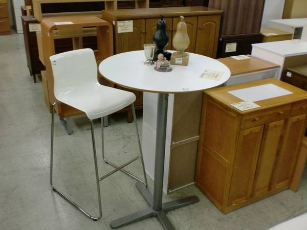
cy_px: 115
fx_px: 310
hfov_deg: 52.6
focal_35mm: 35
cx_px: 154
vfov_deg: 40.7
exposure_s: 1/60
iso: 250
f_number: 3.1
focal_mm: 6.3
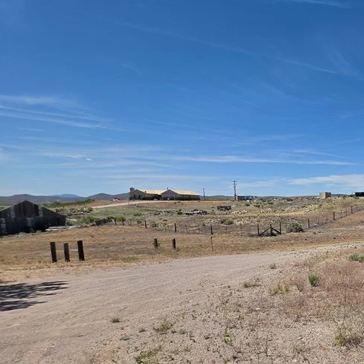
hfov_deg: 50.5
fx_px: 286
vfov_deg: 63.2
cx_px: 375
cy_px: 247
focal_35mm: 24
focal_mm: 2.2
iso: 32
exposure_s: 1/2805
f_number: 1.9
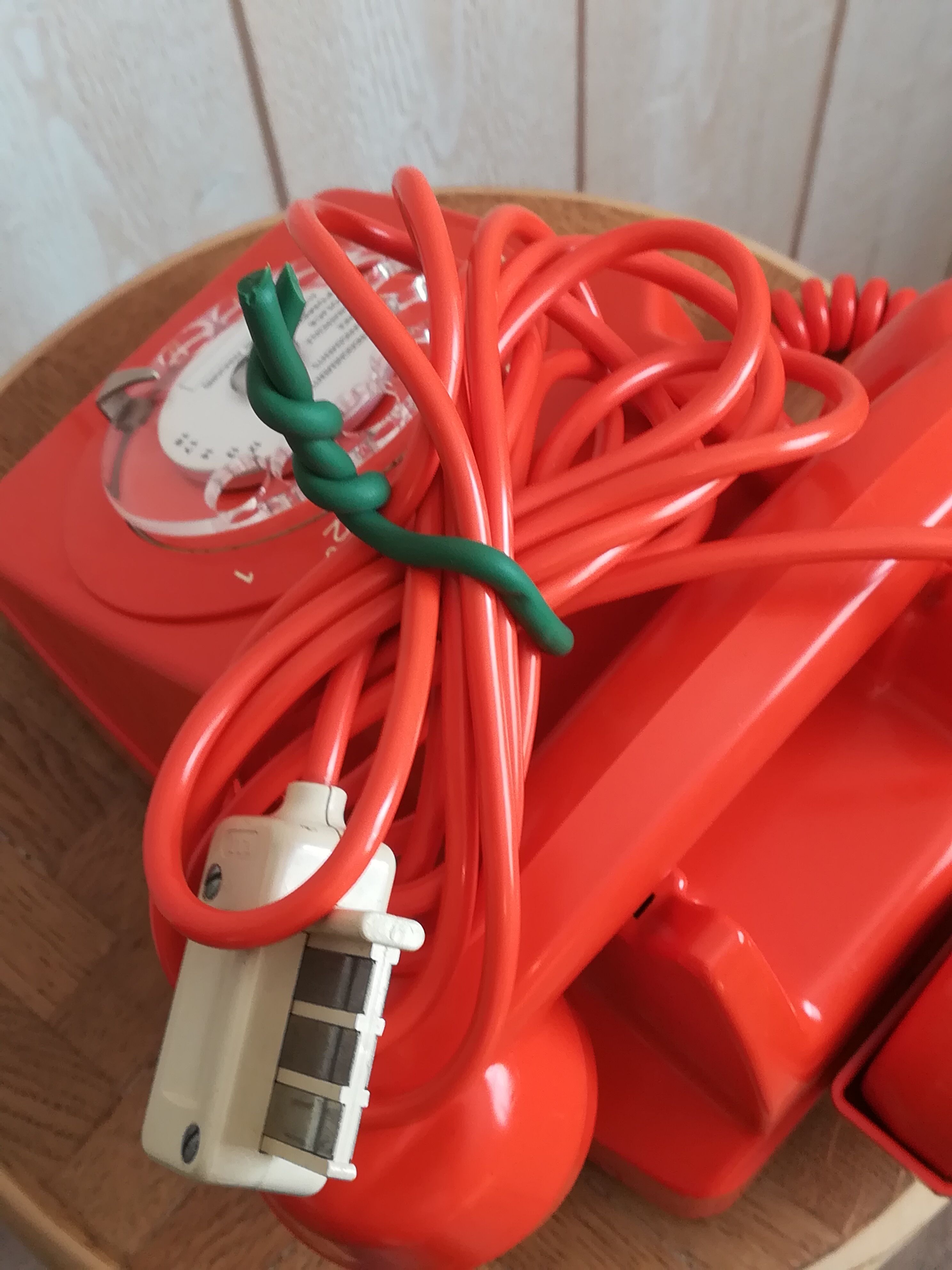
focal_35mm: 46
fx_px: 1687
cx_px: 476
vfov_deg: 41.2
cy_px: 635
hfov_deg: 31.5
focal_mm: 3.83
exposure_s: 1/33.3
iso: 80
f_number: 2.2
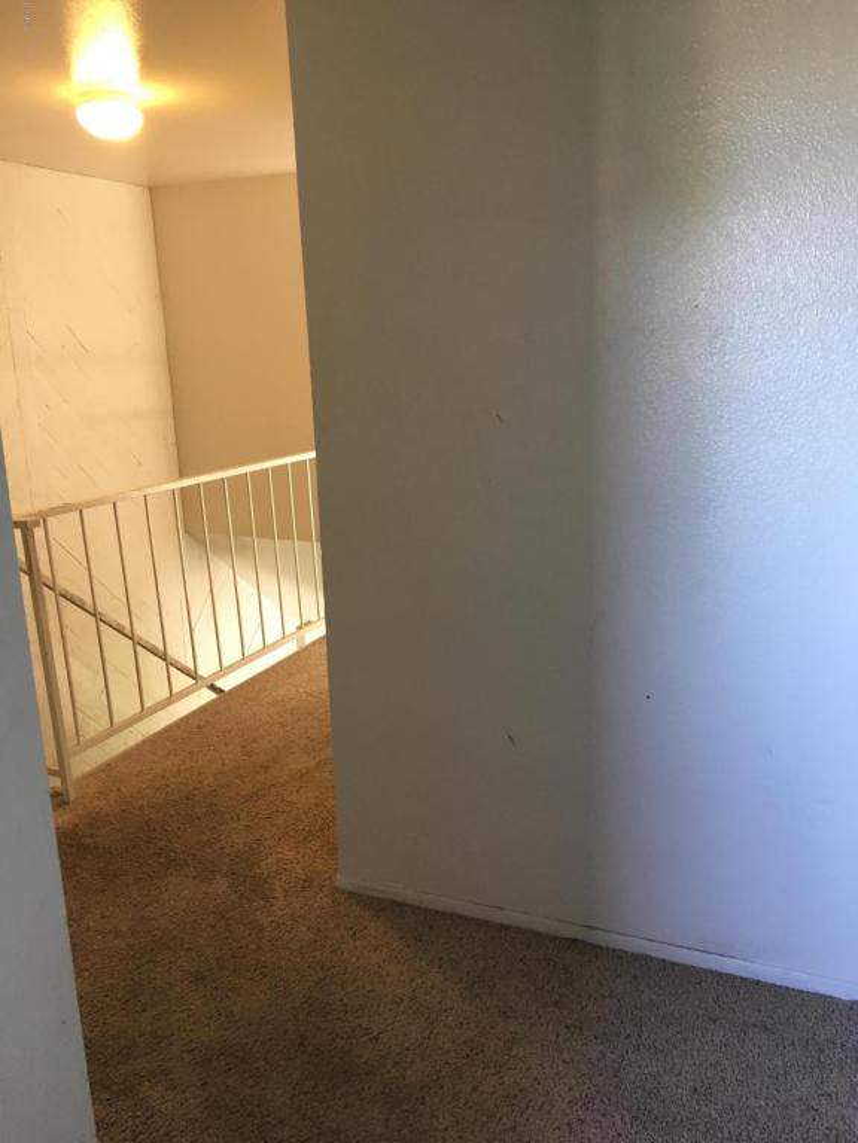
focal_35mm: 29
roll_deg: +1.4
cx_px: 429
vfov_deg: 61.7
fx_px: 958
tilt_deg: -14.1
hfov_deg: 48.2
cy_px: 572
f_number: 2.2
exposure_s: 1/30
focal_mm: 4.15
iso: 80
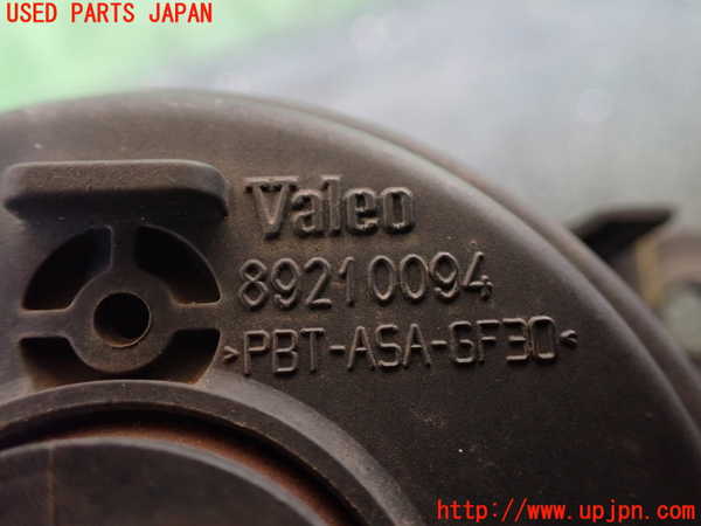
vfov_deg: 46.8
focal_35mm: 30
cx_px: 350
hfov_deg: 60.0
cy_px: 263
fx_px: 608
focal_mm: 5.4
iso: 800
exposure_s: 1/30
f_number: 2.3
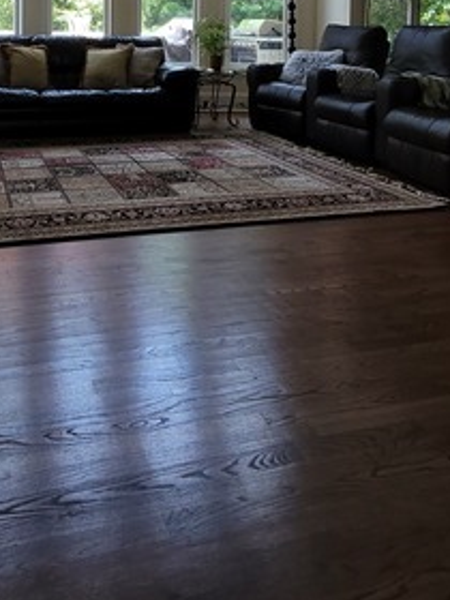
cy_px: 63
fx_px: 537
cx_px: 107
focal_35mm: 31
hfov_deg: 43.8
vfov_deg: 51.7
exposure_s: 1/30
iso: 100
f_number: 2.2
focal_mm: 2.2
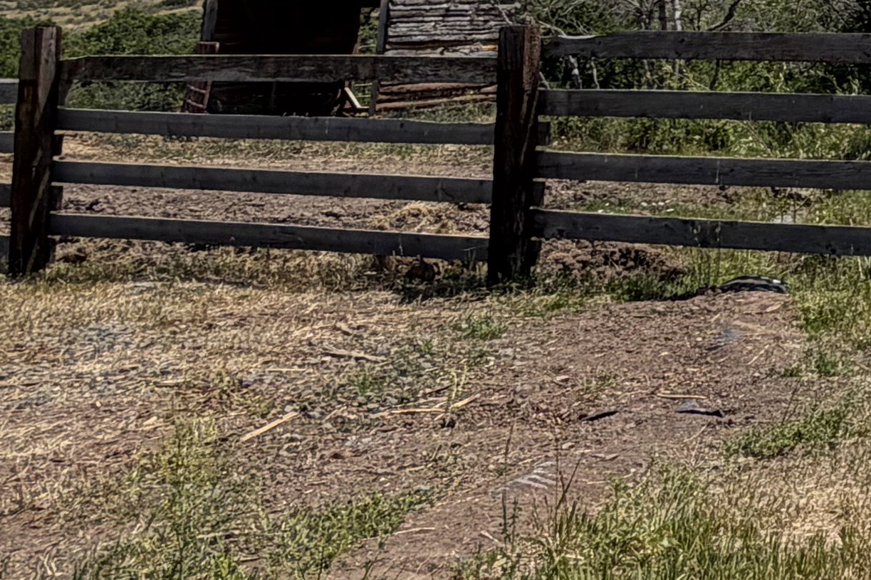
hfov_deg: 23.8
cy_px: -268
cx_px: 1294
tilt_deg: +8.9
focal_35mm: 68
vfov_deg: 18.0
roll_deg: -0.3
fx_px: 1645
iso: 20
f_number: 2.2
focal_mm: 2.22
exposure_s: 1/1211
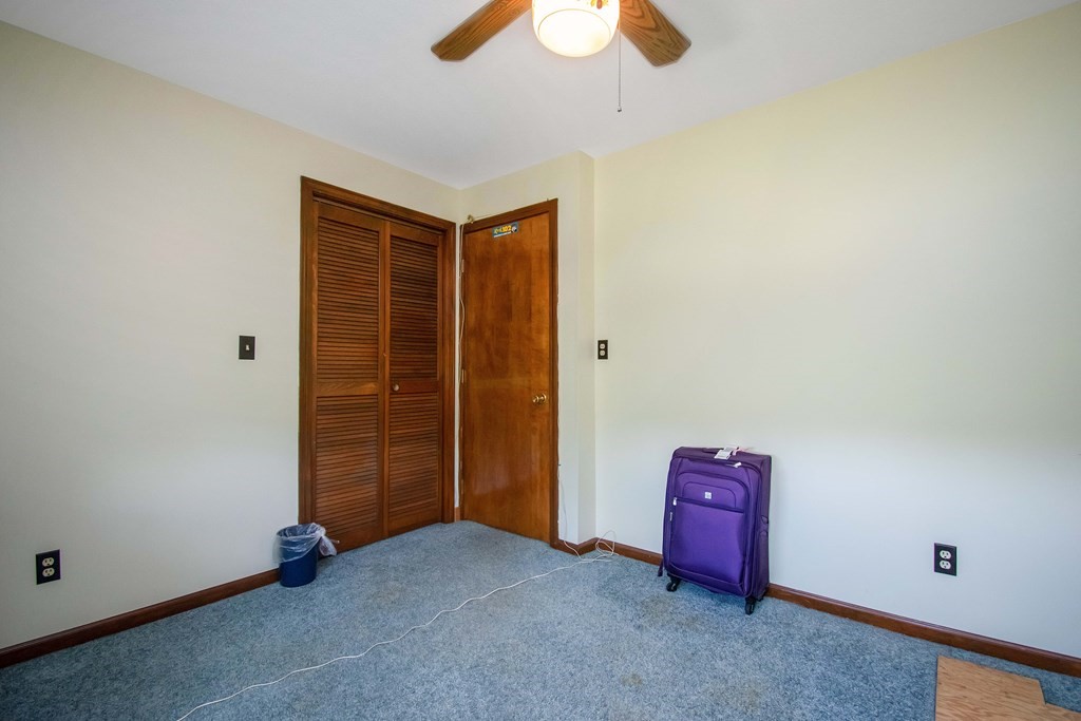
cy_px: 360
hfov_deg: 100.4
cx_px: 540
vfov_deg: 77.3
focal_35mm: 15
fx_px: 450
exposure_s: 1/80
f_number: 4.5
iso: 800
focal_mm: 10
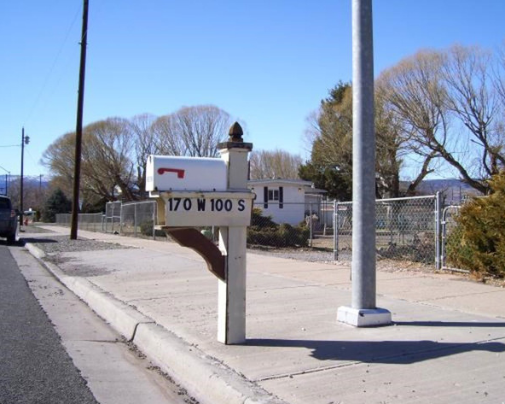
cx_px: 257
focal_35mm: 38
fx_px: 568
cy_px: 203
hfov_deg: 48.0
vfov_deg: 39.1
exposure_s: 1/640
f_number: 4.8
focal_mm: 6
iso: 80
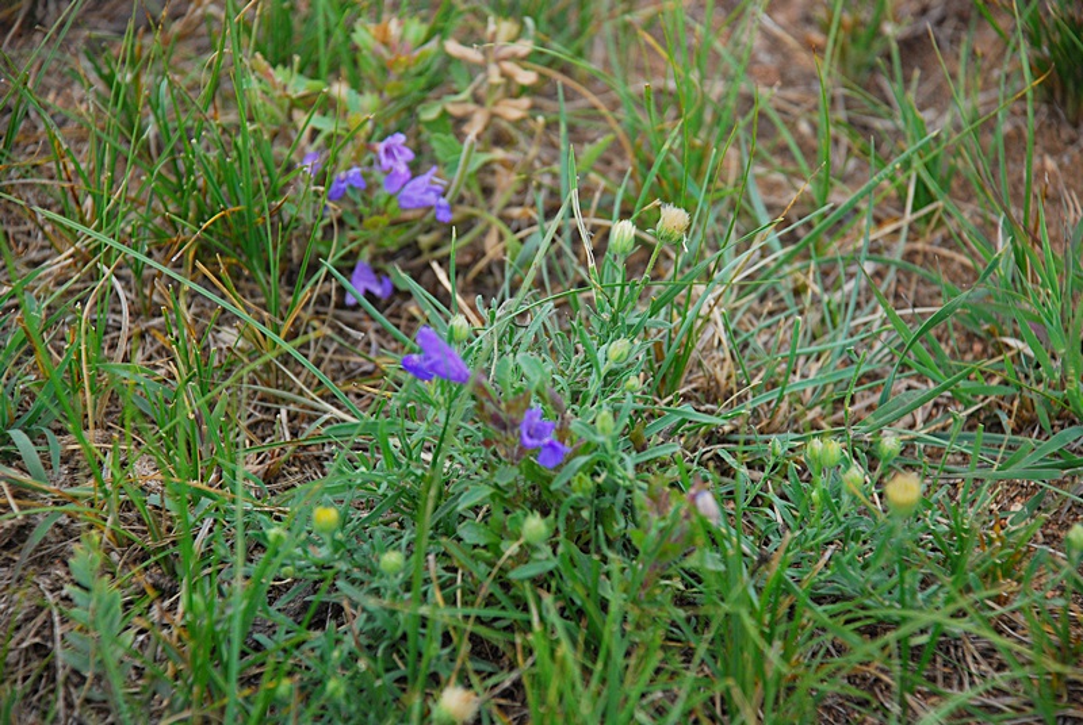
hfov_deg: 10.1
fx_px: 6101
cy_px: 362
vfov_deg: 6.8
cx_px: 542
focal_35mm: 202
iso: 400
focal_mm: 135
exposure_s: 1/500
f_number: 6.3
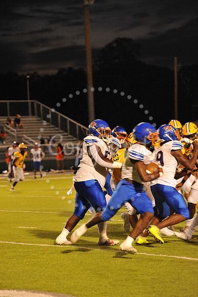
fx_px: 1280
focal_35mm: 155
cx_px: 99
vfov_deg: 13.3
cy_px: 148
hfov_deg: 8.8
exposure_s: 1/160
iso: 3200
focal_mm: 155
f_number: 4.5
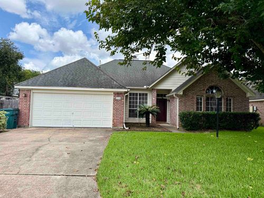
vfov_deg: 56.8
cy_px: 99
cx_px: 132
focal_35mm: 24
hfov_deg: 71.6
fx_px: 183
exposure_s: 1/3425
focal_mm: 6.76
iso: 100
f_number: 1.78
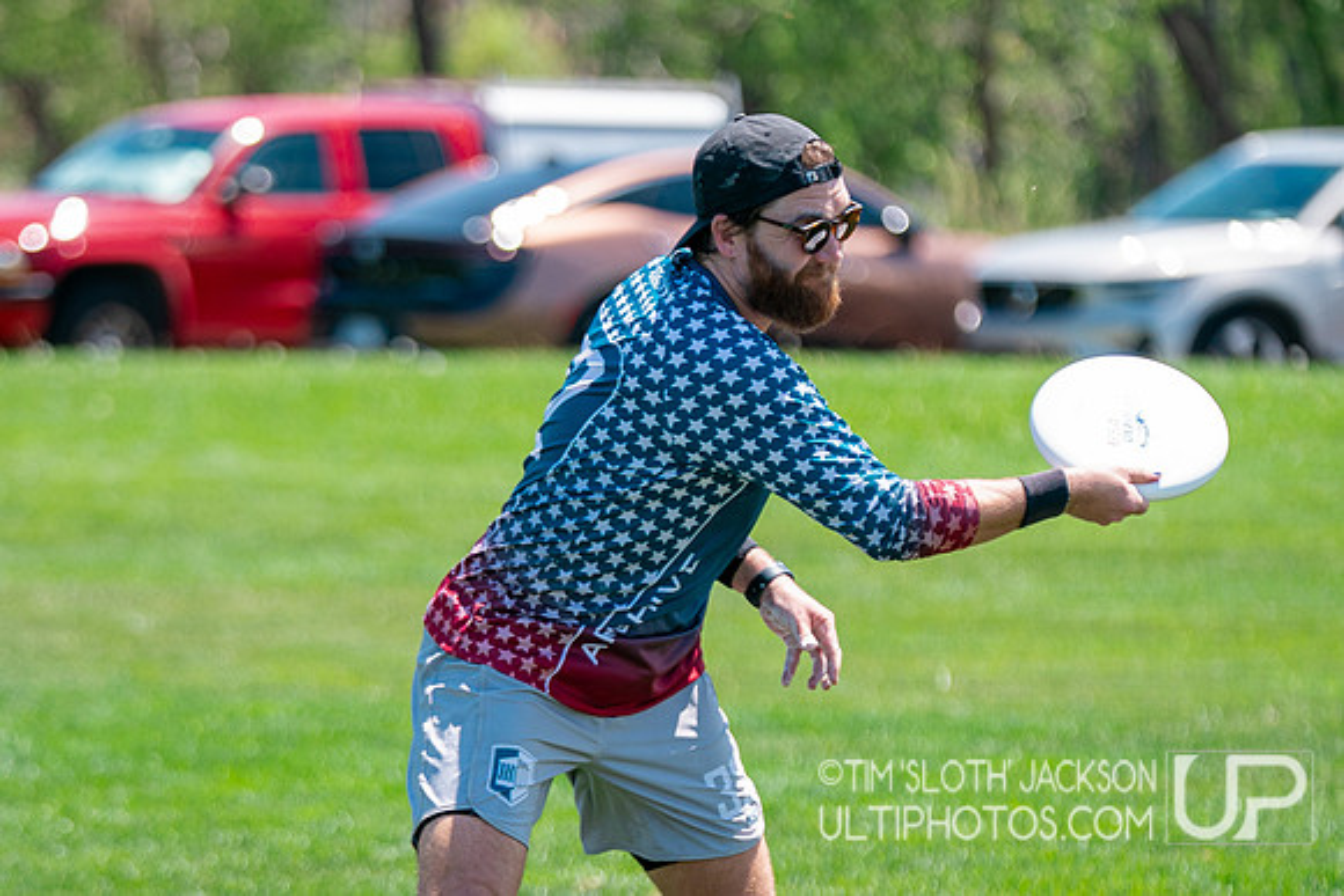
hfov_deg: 6.7
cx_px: 599
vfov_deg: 4.4
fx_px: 11560
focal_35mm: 310
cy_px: 703
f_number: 2.8
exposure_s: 1/2500
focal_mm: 164
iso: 320
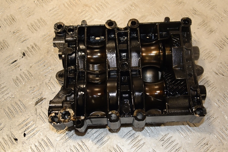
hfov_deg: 41.1
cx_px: 114
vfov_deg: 28.0
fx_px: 304
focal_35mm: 48
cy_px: 76
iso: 800
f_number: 5.6
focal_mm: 32
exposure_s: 1/200
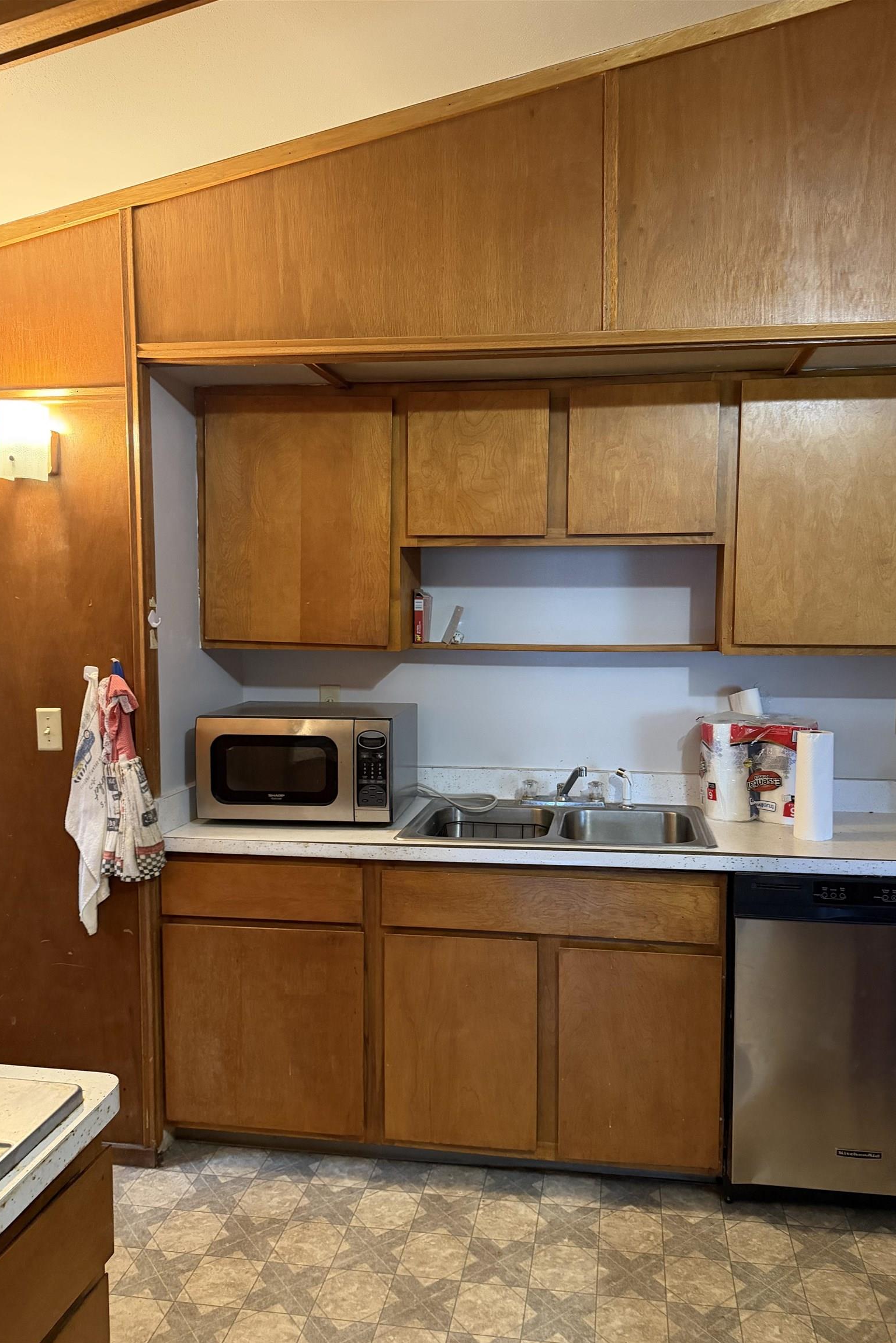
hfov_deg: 51.3
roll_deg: +0.1
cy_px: 672
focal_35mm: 25
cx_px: 480
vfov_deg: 71.5
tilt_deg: -3.5
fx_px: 933
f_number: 1.78
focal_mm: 6.76
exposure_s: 1/40
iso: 800
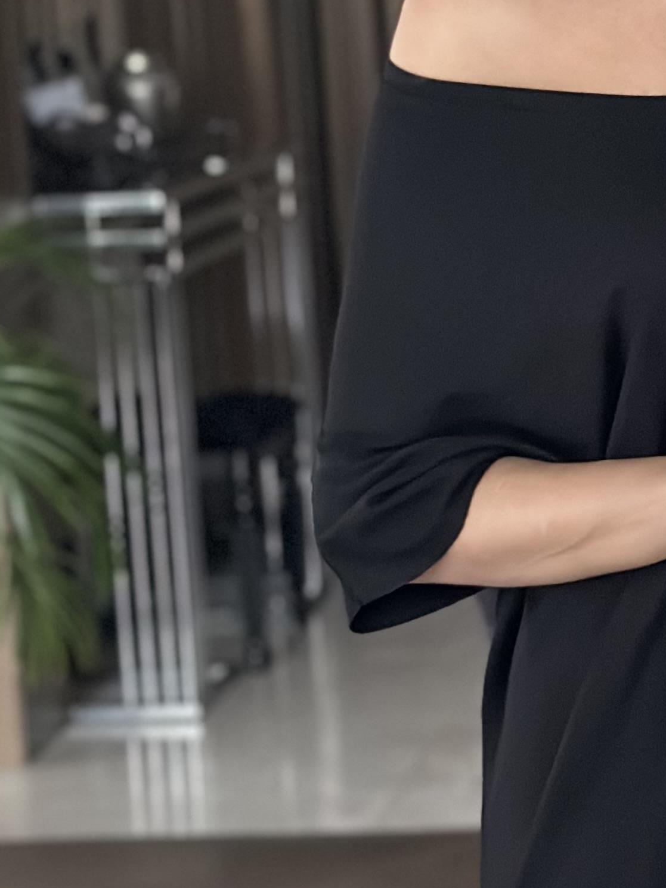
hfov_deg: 11.2
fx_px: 3334
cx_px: 830
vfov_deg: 15.1
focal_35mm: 130
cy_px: 323
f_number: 1.78
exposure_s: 1/40
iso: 800
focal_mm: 6.86
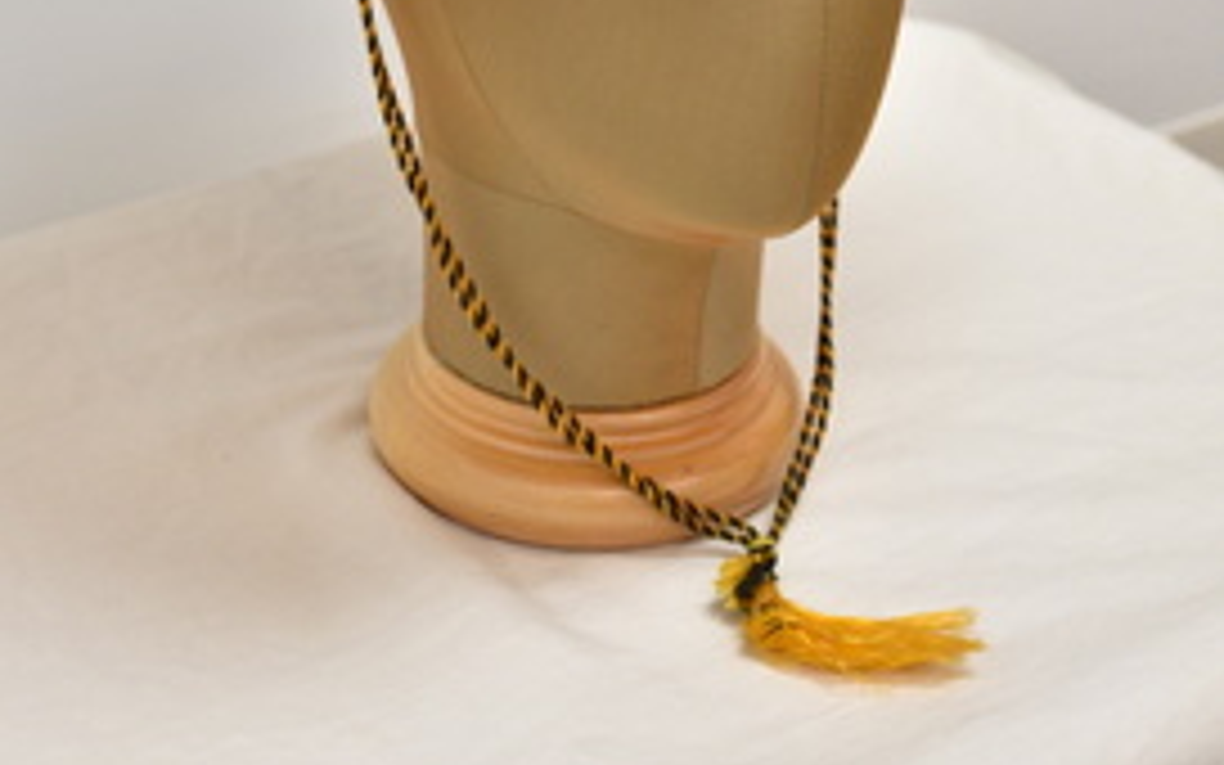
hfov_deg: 24.1
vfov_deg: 14.7
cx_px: 594
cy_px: -176
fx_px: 2869
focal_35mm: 86
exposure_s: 1/80
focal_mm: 34
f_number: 4.5
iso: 1000
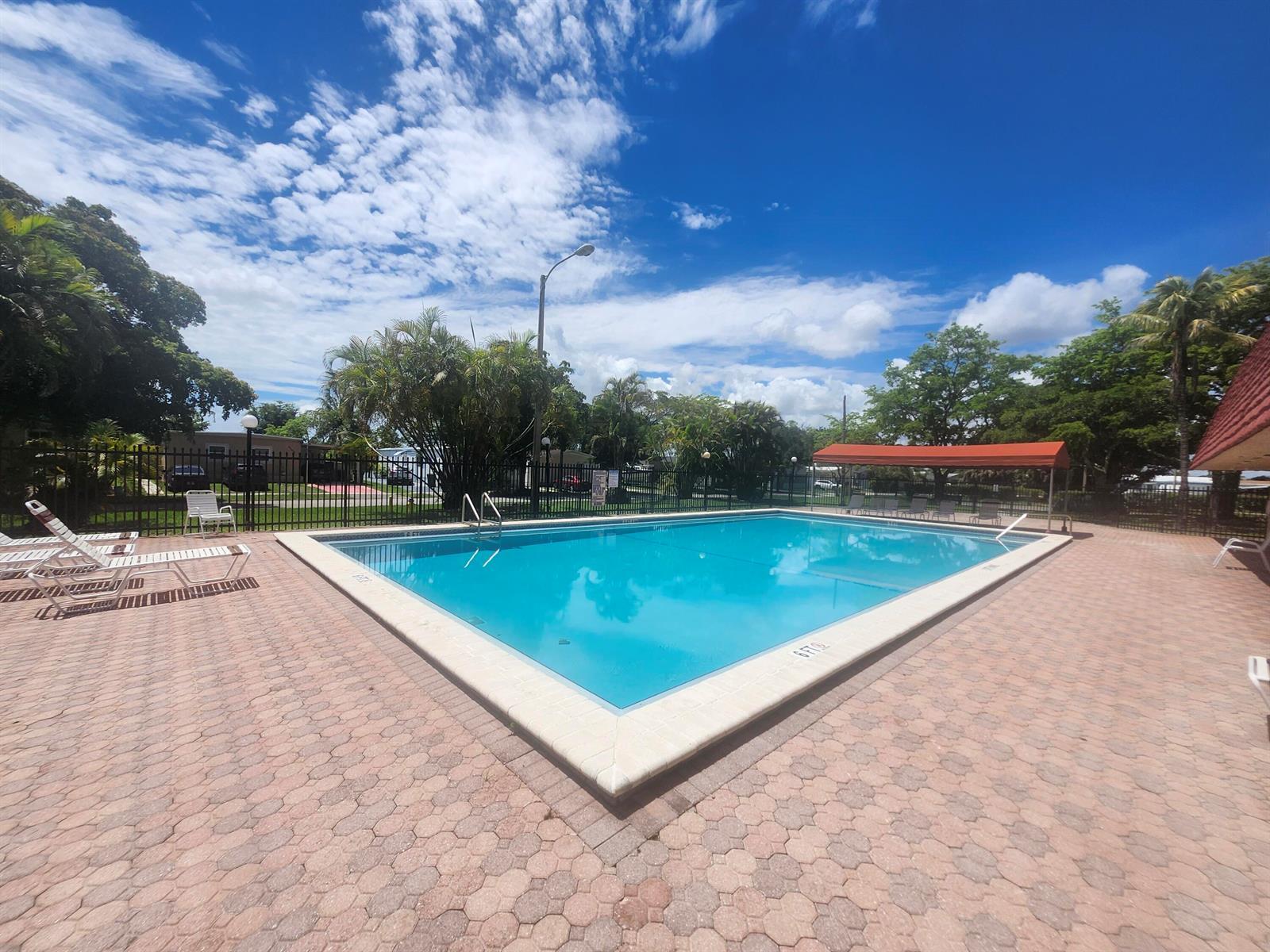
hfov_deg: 106.2
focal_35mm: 13
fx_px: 477
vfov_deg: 89.9
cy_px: 476
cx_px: 635
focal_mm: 1.74
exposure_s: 1/3148
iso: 40
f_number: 2.2
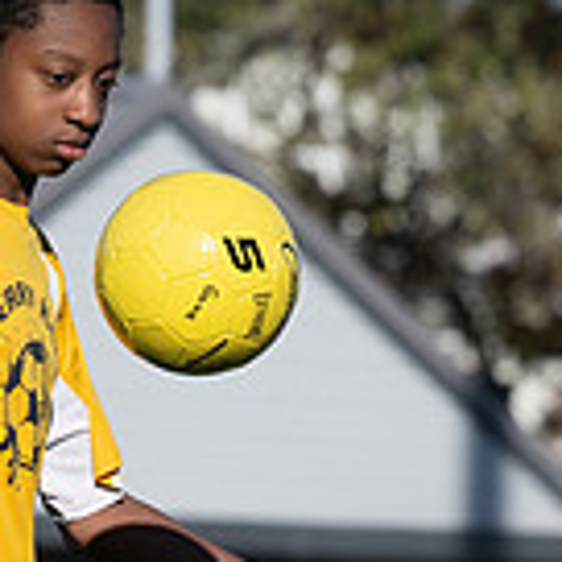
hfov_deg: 1.9
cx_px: -284
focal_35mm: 913
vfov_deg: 1.9
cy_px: 920
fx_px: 16770
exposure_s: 1/1600
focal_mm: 135
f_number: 4.5
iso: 64
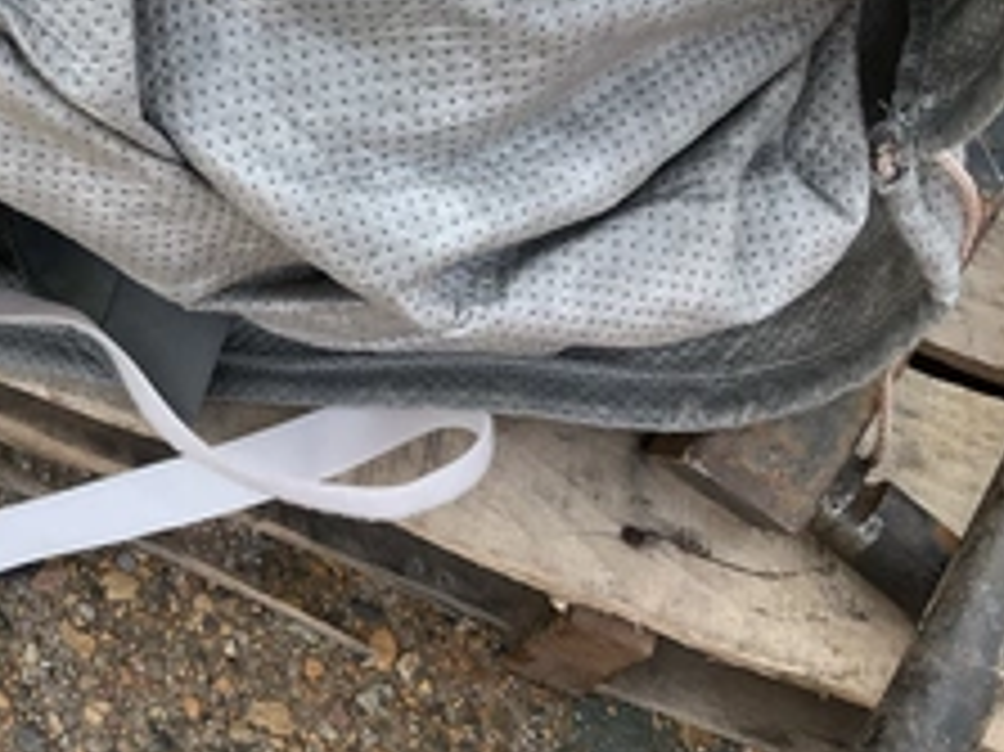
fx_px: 1507
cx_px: 167
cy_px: 176
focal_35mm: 52
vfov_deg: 27.6
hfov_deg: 35.4
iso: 25
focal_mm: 3
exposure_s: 1/586
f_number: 1.8
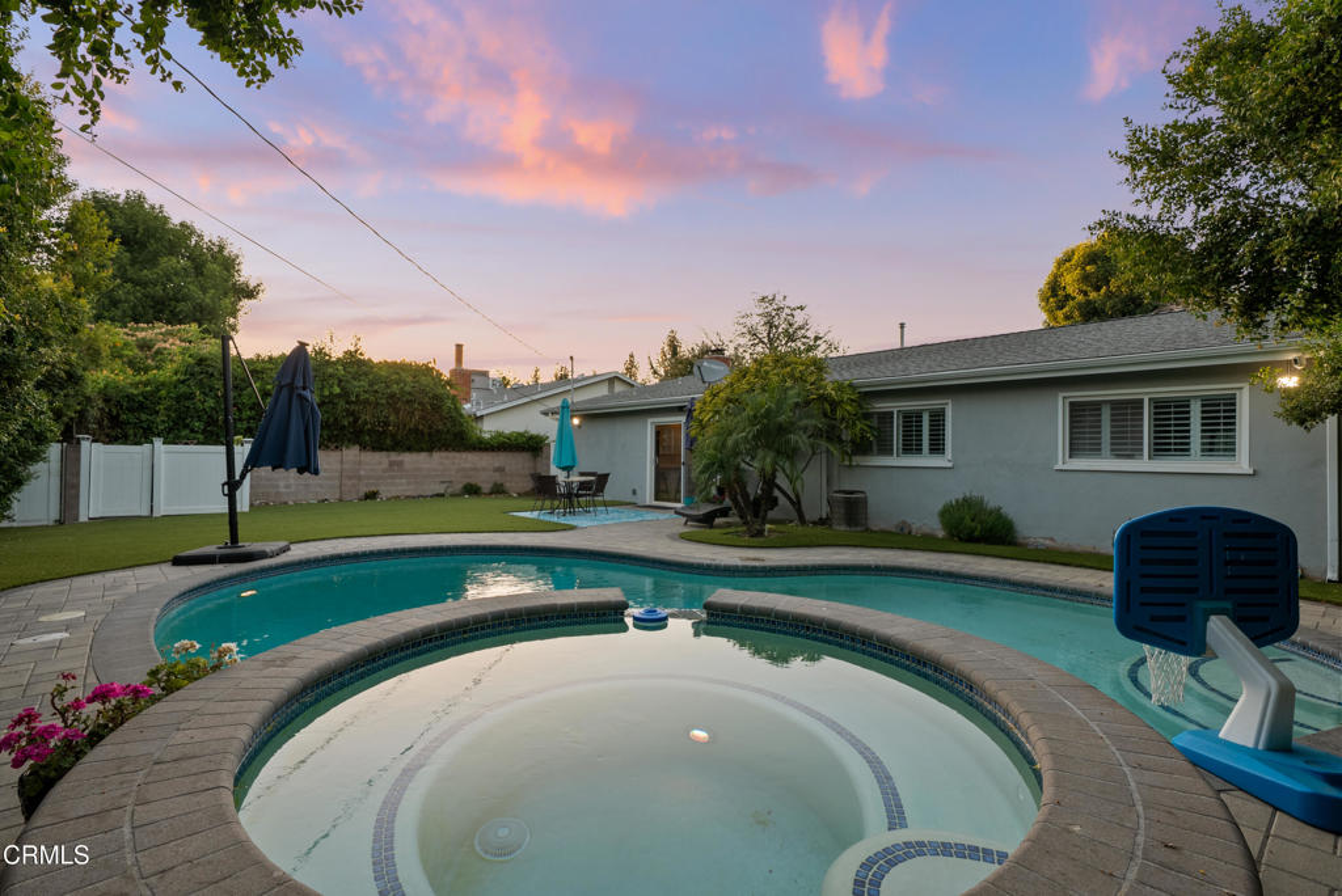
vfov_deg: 73.8
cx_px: 671
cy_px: 448
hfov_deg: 96.7
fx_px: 597
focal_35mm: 16
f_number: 9
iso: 250
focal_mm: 16
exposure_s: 1/50
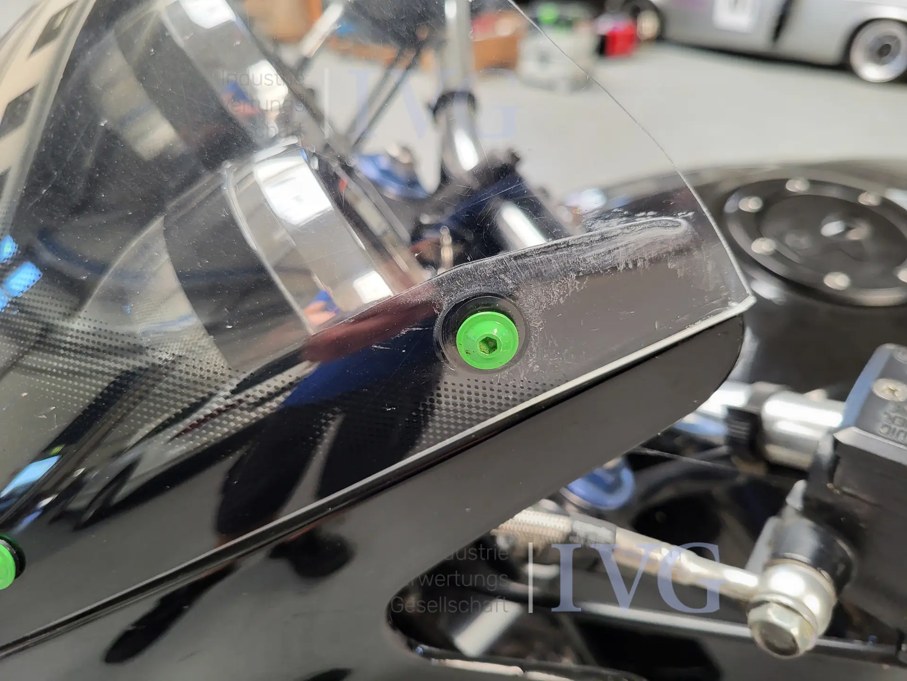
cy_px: 340
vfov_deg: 53.1
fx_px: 681
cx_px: 454
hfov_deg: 67.3
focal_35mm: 26
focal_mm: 5.4
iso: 160
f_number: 1.8
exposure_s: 1/100
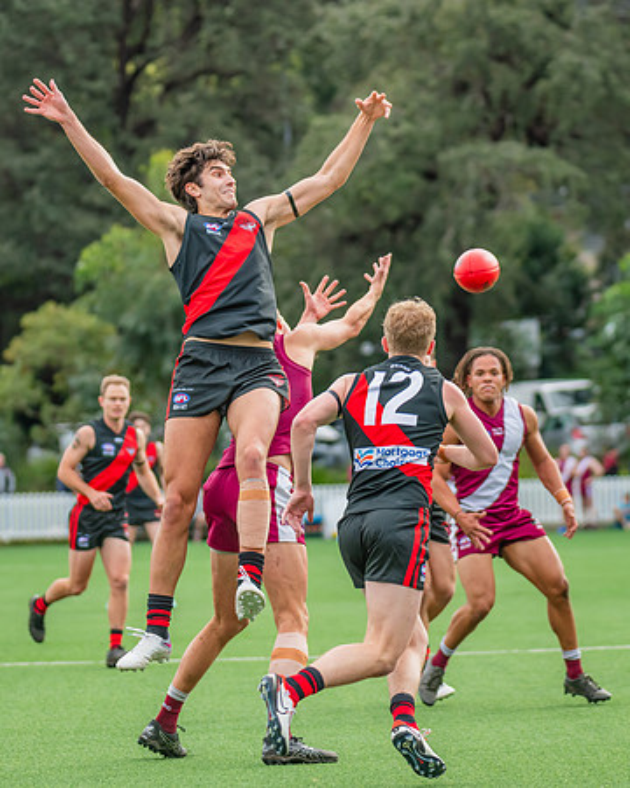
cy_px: 394
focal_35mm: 240
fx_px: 5595
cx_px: 206
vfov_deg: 8.1
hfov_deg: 6.4
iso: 800
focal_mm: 170
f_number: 4.5
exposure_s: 1/1250
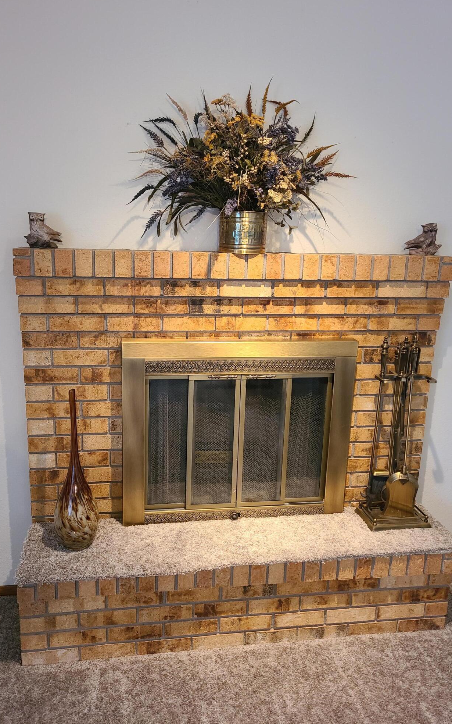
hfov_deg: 44.5
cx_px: 218
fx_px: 552
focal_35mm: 28
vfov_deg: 66.5
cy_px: 363
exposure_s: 1/40
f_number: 1.8
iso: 320
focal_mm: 5.4
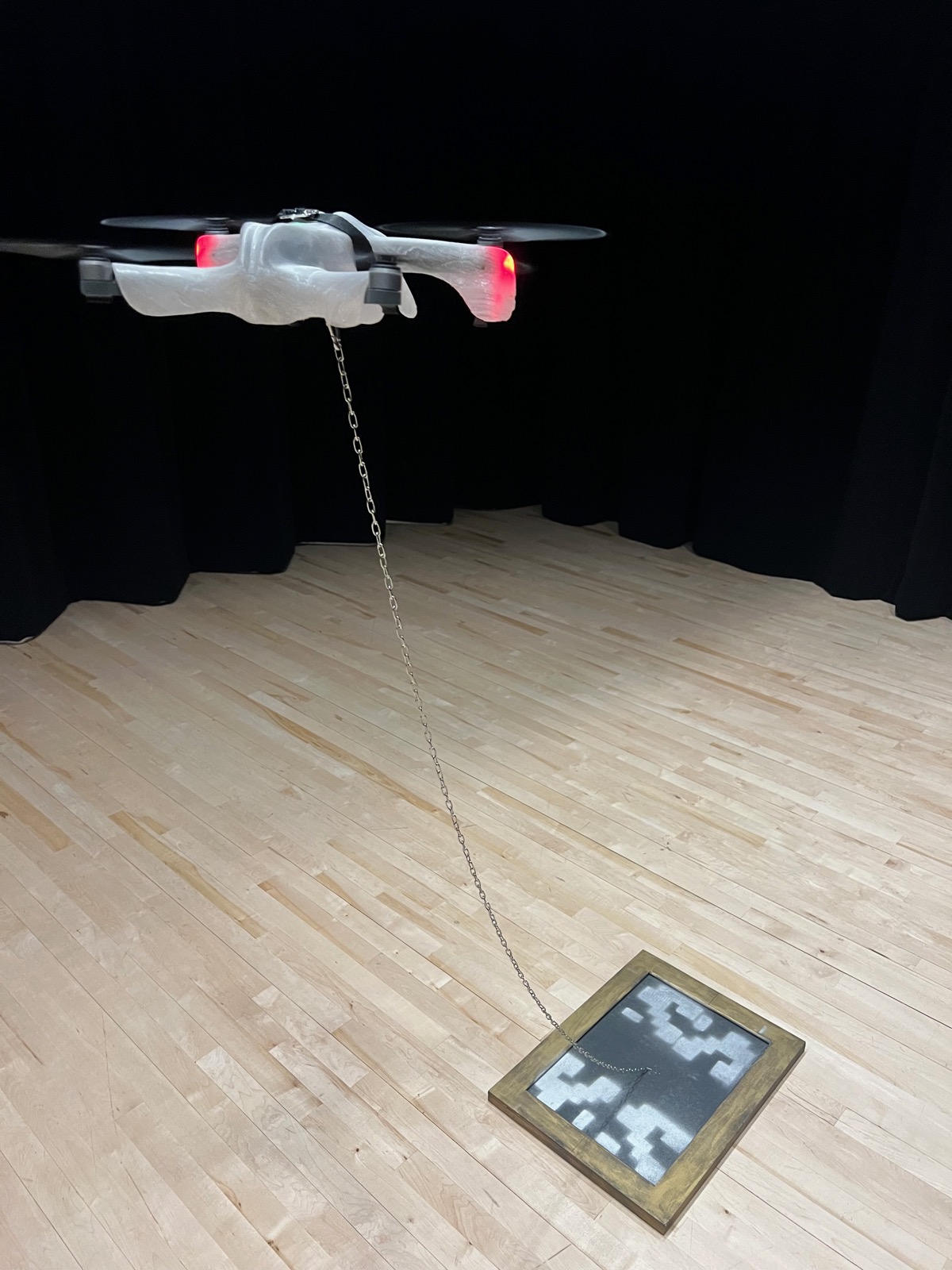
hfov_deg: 53.1
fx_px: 953
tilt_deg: -20.7
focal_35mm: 26
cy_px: 635
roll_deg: -0.1
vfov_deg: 67.3
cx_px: 476
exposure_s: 1/60
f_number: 1.5
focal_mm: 5.7
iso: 320
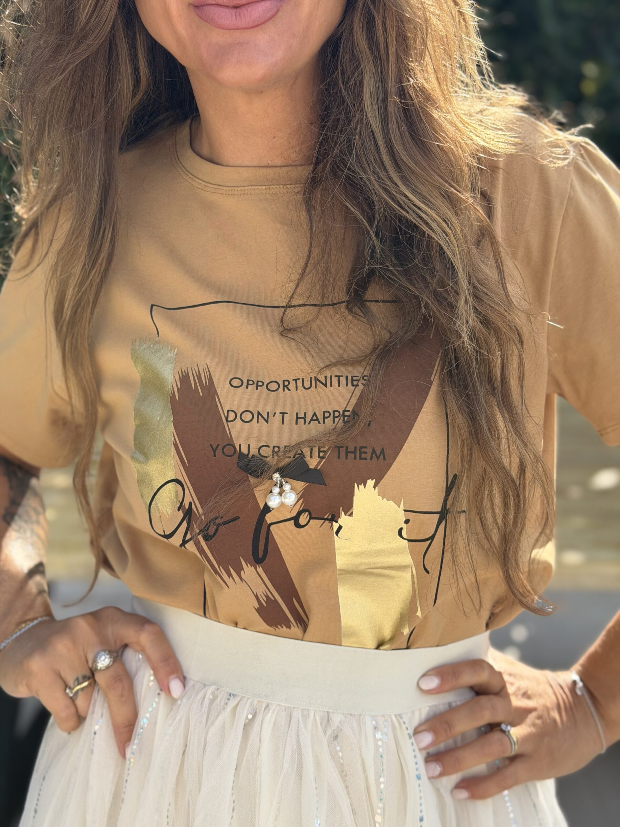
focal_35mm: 48
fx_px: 1146
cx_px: 310
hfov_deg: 30.3
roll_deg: +0.1
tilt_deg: -9.9
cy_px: 414
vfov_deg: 39.7
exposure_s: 1/2494
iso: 100
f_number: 1.78
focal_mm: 6.76
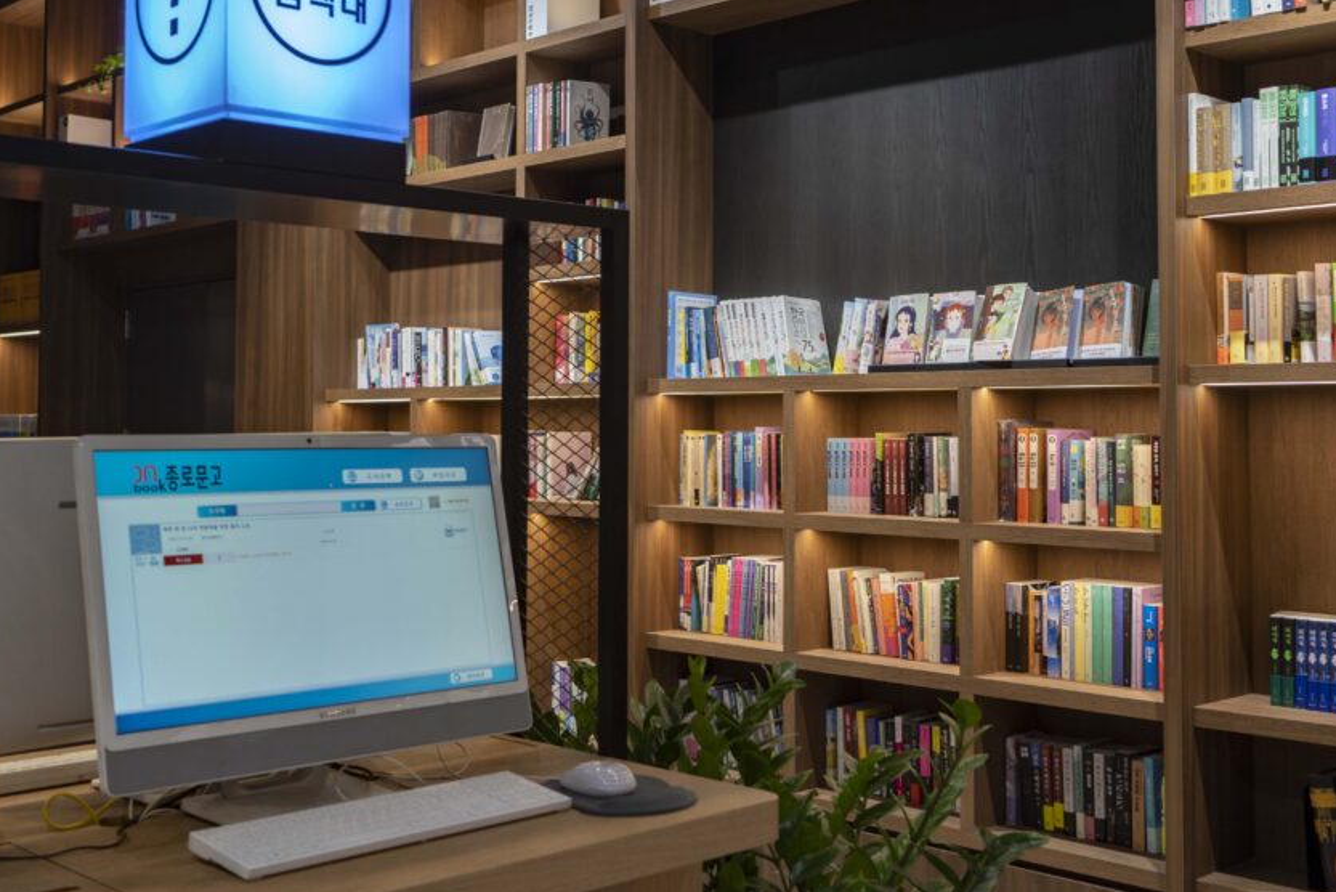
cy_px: 368
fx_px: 1596
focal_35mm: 43
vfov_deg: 31.1
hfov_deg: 45.4
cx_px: 678
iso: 400
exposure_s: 1/60
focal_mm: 35
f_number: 4.5
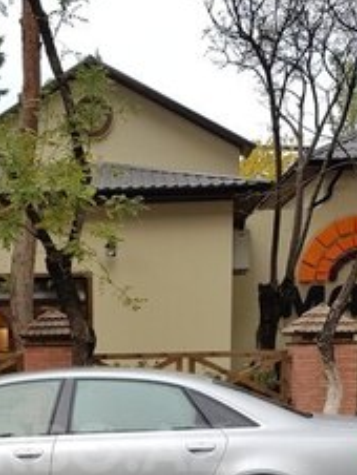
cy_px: 448
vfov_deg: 31.8
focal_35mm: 57
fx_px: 782
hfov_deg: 25.2
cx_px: 65
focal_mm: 4.3
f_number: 1.7
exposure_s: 1/207
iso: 40
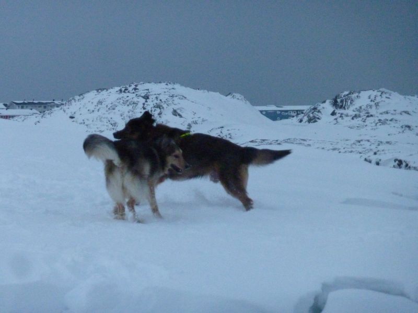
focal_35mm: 210
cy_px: 156
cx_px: 209
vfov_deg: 7.1
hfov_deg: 9.4
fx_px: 2536
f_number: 4.6
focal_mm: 34.4
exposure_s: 1/500
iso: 800
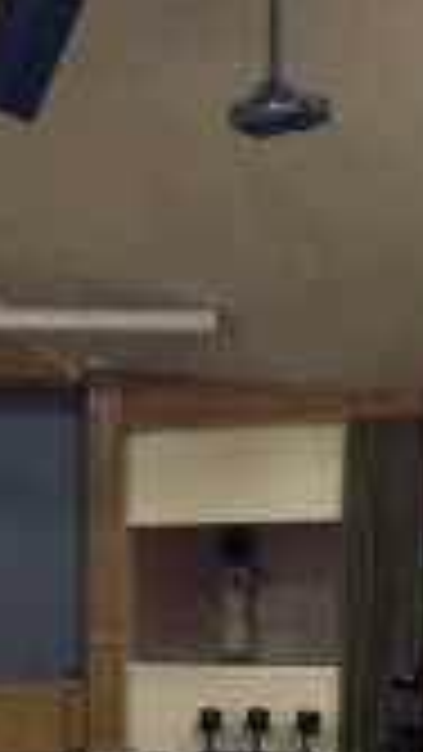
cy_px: 522
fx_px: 1973
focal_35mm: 99
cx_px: -106
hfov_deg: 11.9
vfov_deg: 21.5
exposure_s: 1/15
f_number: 2.4
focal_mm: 4.12
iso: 640
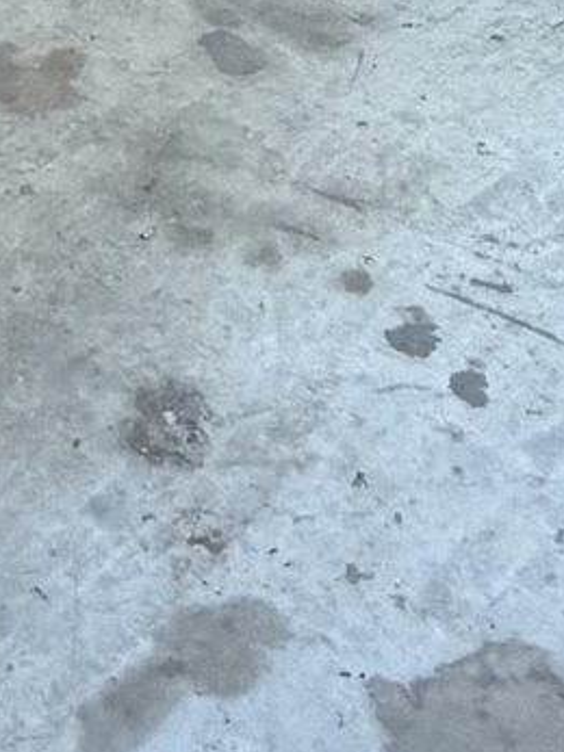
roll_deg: +2.3
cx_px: -89
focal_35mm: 93
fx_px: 2022
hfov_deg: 15.4
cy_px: -739
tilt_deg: -10.8
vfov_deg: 16.3
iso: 320
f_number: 2.2
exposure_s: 1/60
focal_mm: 2.22
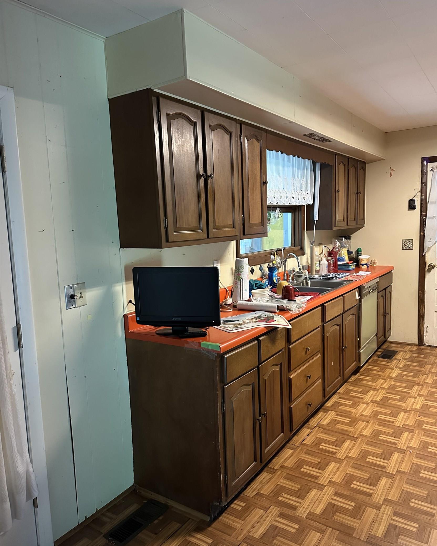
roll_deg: +1.6
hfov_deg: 54.9
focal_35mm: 26
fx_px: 420
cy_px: 278
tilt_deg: -6.2
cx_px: 227
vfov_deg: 66.0
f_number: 1.78
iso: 640
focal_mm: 6.86
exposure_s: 1/40
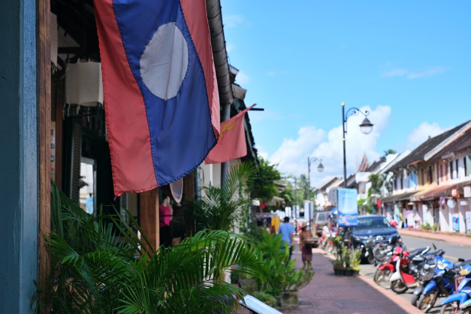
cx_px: 236
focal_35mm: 53
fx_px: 693
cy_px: 157
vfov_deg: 25.5
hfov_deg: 37.5
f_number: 5
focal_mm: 35
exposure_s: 1/750
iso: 320
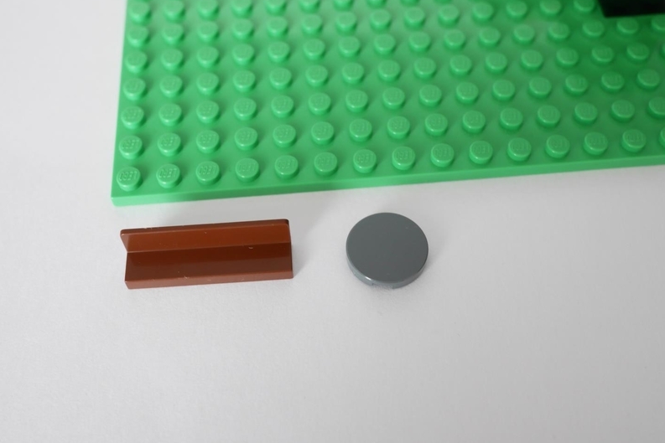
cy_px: 201
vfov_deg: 31.9
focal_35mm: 42
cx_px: 330
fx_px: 776
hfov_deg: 46.4
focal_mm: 20
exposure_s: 1/60
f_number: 4.5
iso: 640
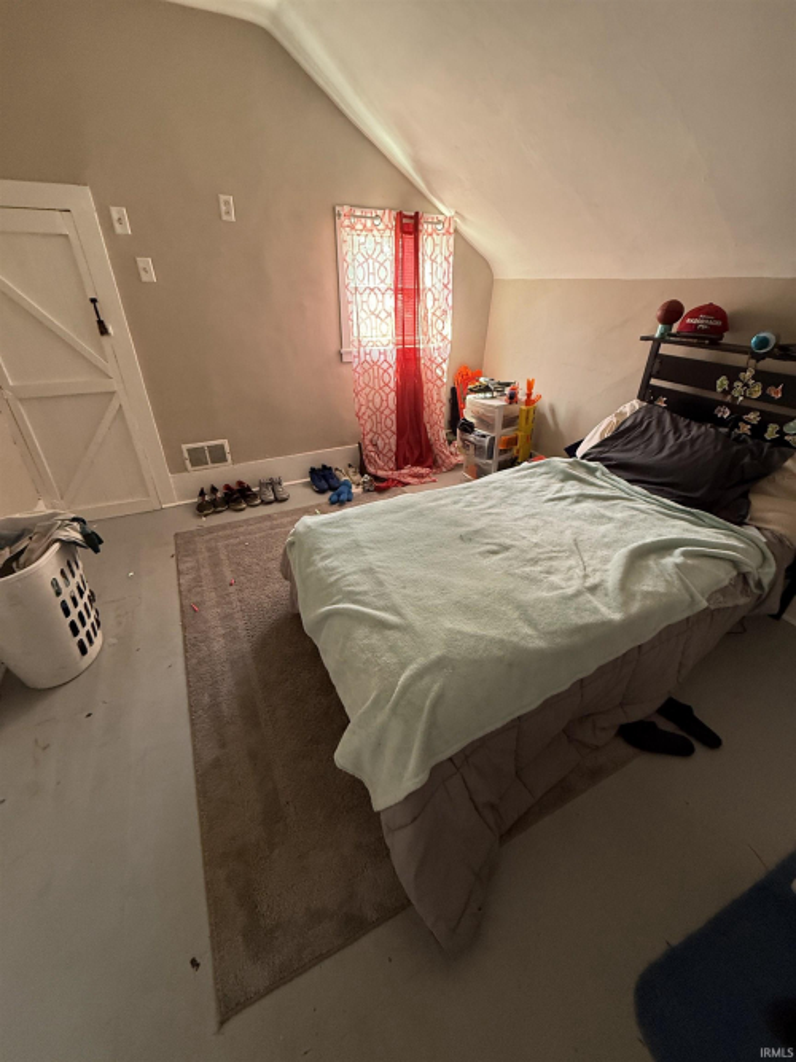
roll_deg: -0.4
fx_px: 429
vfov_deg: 102.1
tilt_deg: -29.7
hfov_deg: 85.7
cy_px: 531
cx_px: 398
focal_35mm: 14
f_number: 2.2
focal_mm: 2.22
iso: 320
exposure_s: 1/65
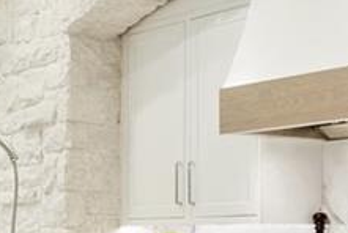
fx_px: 1191
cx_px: 183
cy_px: 258
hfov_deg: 16.6
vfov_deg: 11.0
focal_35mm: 123
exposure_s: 1/13
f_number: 9
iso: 640
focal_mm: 17
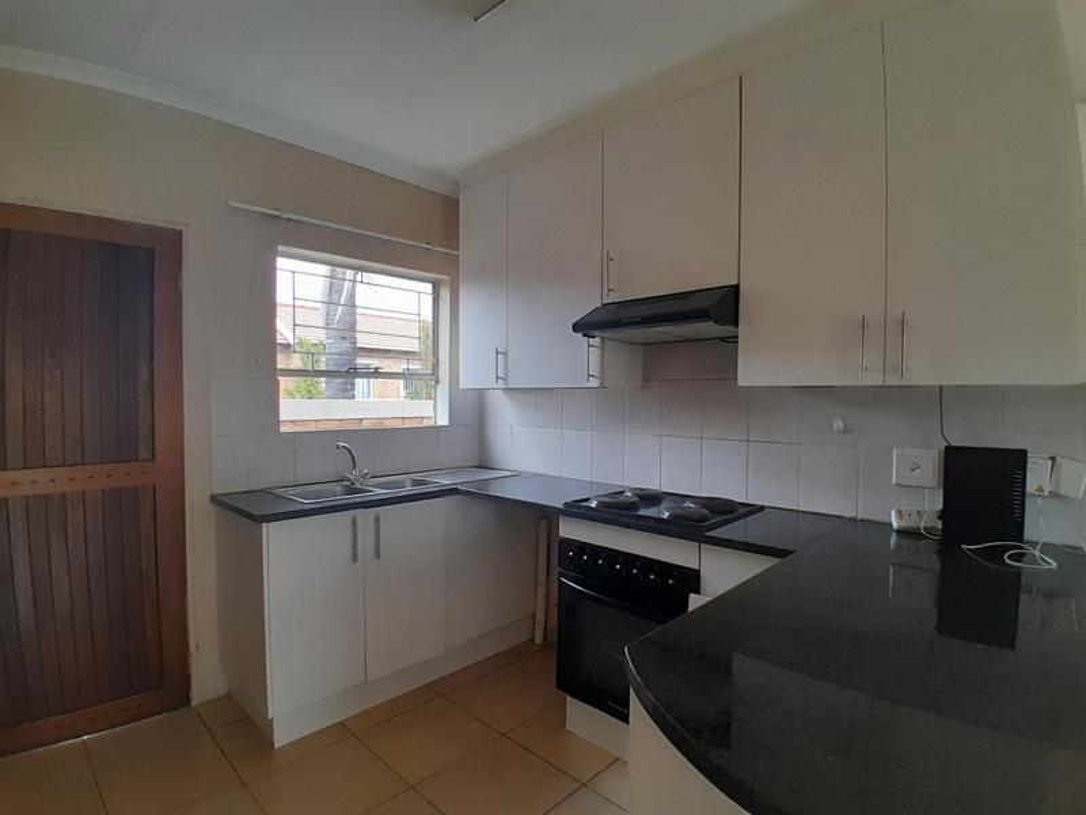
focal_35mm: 17
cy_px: 408
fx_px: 533
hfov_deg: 91.0
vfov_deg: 74.7
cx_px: 543
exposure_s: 1/50
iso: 125
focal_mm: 1.46
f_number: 2.2
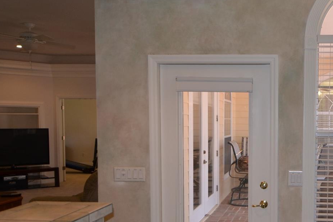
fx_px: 359
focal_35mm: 39
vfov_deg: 33.9
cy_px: 155
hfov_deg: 47.3
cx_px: 262
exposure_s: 1/60
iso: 400
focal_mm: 15
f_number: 4
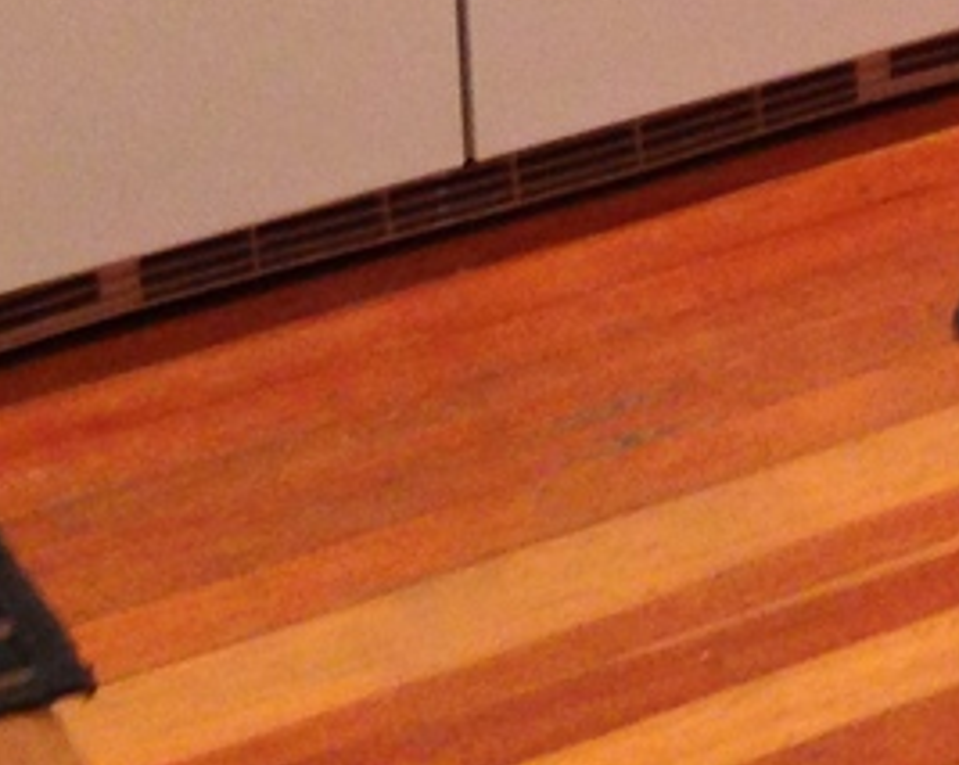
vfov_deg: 8.1
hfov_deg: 10.2
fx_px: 4933
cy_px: -1164
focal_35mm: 174
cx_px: 1972
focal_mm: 4.12
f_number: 2.4
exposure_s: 1/20
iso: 160
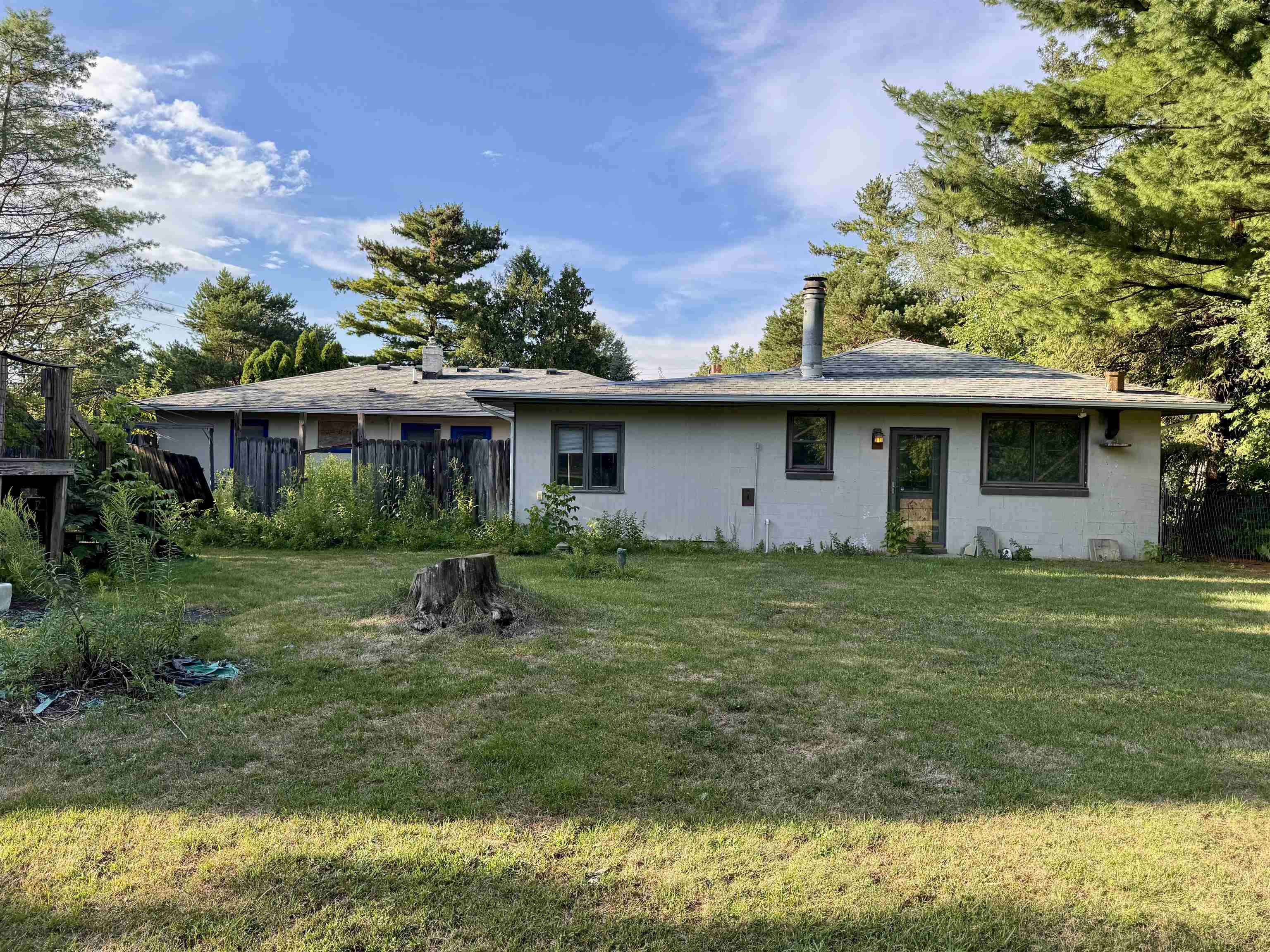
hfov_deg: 71.6
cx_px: 635
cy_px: 476
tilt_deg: -1.8
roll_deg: -1.8
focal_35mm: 24
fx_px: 881
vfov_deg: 56.8
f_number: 1.78
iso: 80
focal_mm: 6.76
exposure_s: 1/1425
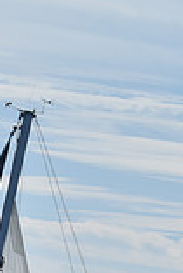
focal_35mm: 388
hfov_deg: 3.5
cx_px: -37
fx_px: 2952
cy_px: 492
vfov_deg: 5.2
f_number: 13
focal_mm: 70
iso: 400
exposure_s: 1/1000
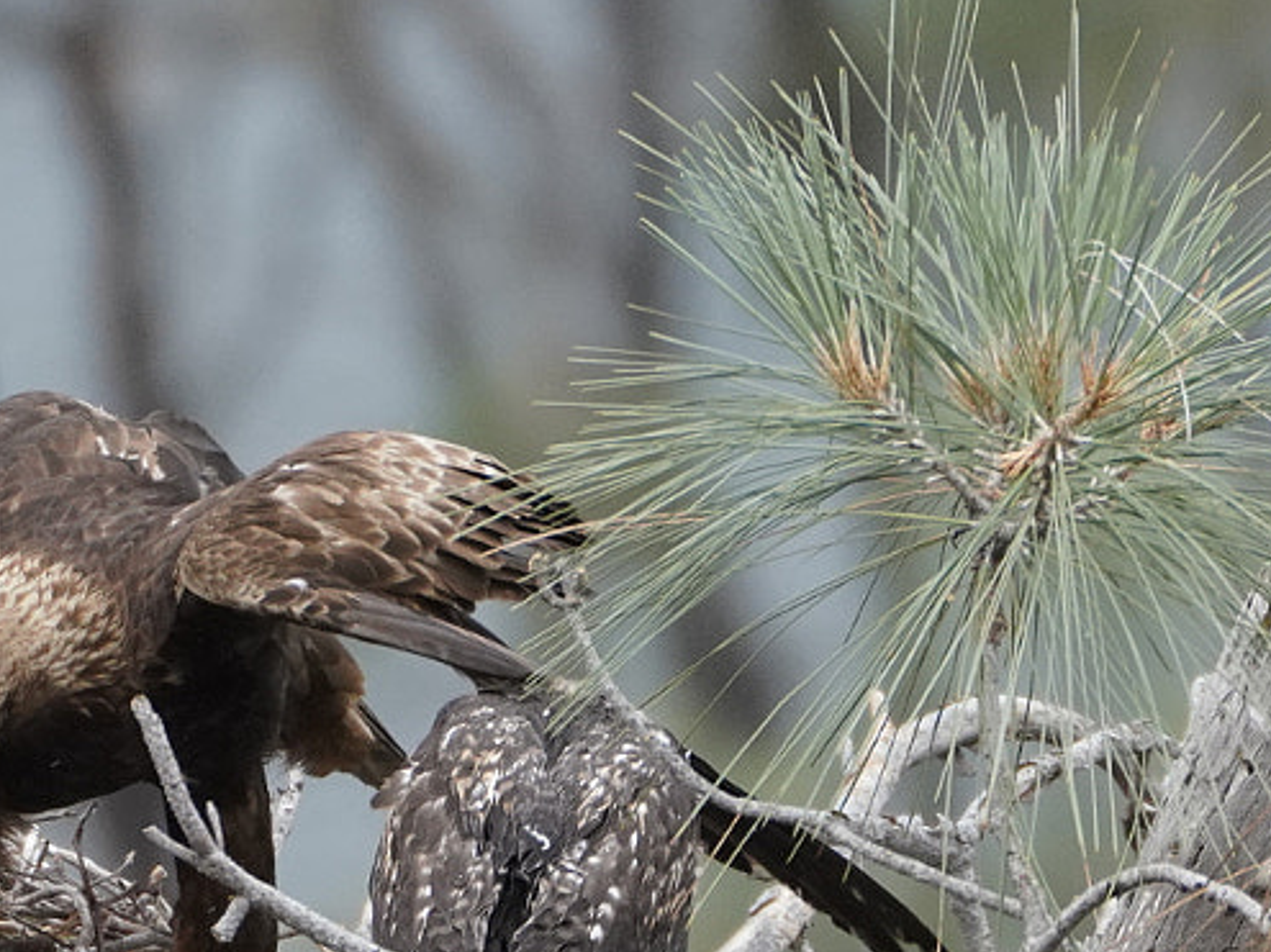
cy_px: 848
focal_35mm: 2611
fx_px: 95845
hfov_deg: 0.8
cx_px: -8
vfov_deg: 0.6
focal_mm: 560
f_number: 8
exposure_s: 1/640
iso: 1250
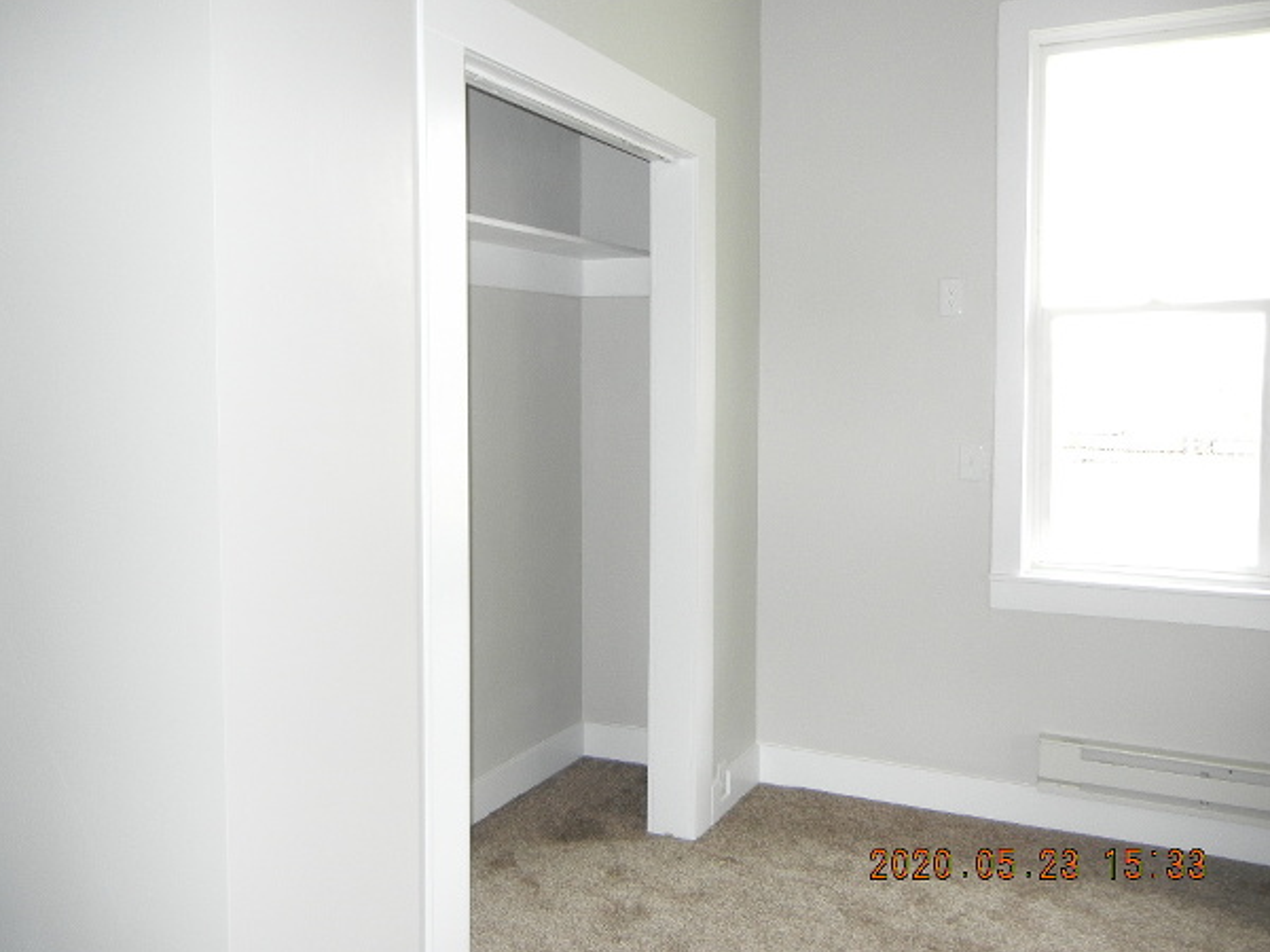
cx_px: 610
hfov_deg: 56.8
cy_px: 463
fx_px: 1174
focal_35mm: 32
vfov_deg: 44.2
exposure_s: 1/30
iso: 314
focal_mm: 5.4
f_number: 3.5
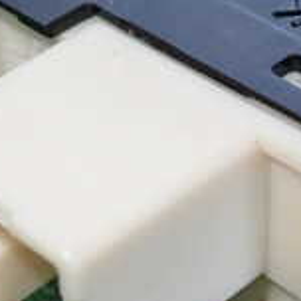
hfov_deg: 13.1
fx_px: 1308
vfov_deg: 13.1
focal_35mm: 133
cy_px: 143
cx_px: 184
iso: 160
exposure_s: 1/80
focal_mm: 6.83
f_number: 2.7
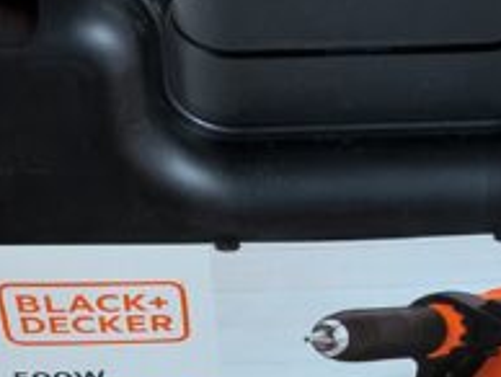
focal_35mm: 132
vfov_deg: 10.7
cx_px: 429
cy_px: 611
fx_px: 1913
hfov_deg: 14.8
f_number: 1.89
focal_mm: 5.43
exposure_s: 1/25
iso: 304
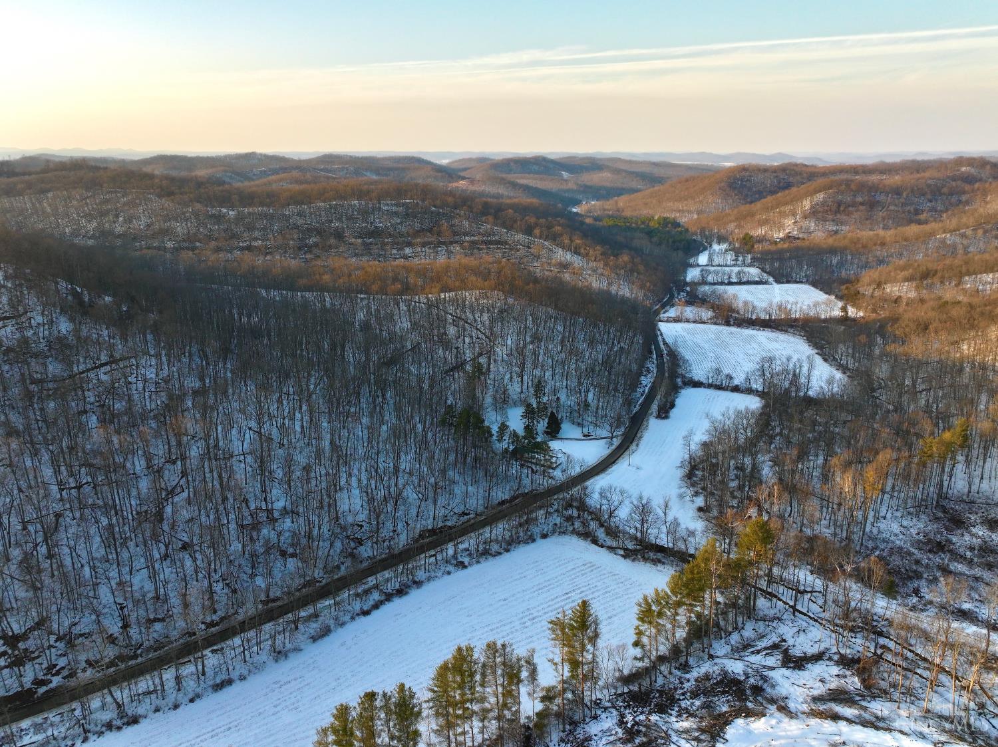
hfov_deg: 71.6
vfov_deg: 56.8
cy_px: 374
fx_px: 691
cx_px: 499
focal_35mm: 24
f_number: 2.8
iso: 100
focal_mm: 12.29
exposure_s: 1/50
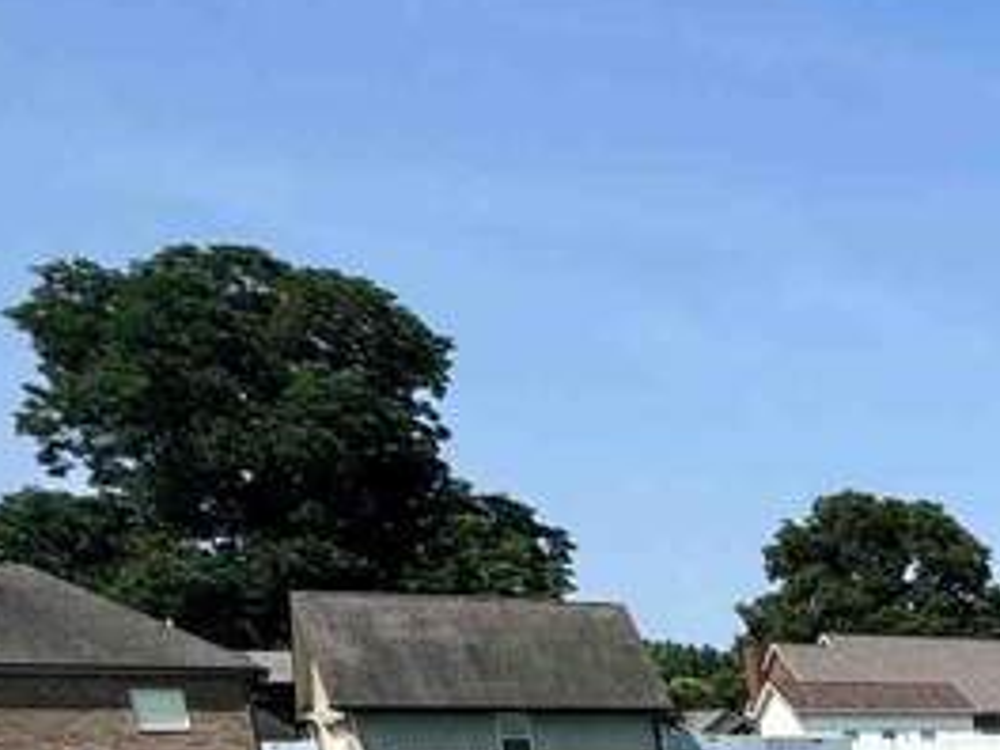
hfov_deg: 18.2
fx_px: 1964
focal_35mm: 68
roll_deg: +1.2
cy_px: 1159
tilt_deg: -11.5
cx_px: 2034
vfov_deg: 18.8
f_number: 2.2
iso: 40
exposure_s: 1/1637
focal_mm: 2.22
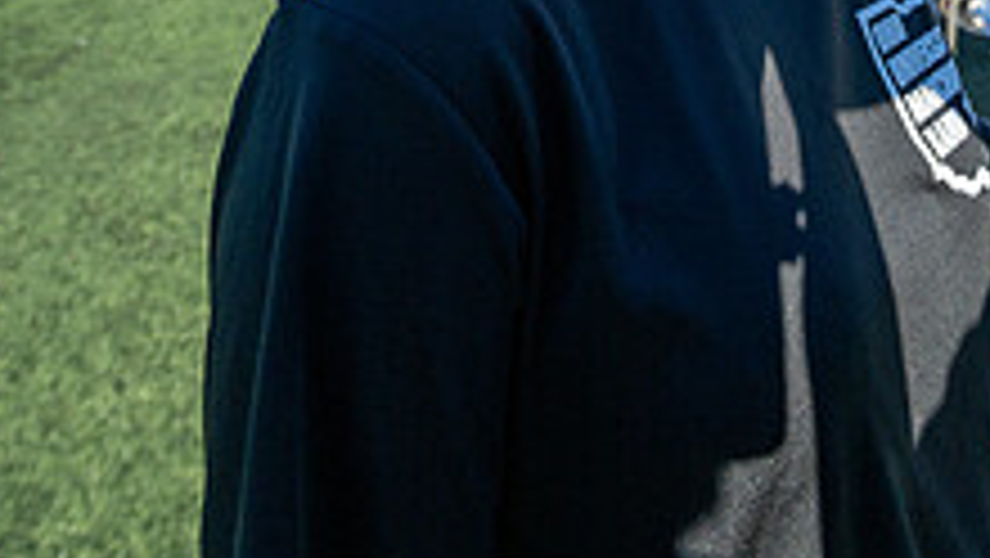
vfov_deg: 26.3
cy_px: -310
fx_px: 788
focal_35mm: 30
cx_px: 644
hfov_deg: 63.0
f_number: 5
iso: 320
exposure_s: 1/2000
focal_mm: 14
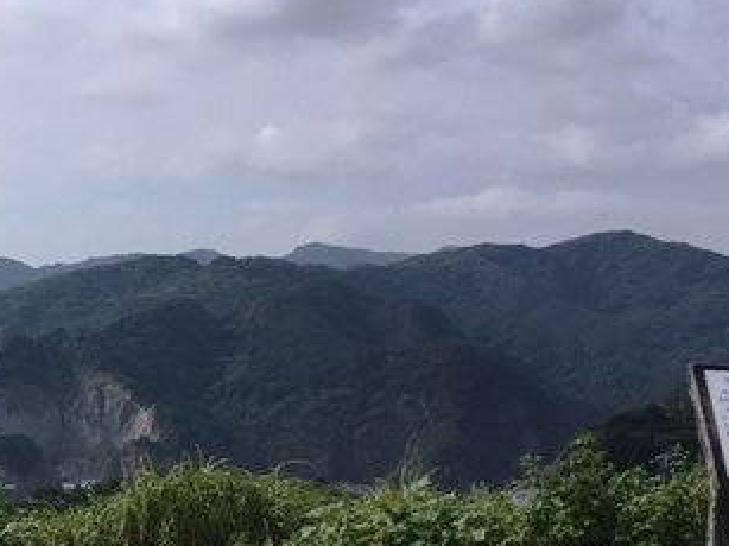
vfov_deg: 18.9
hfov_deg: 23.6
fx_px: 1621
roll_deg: -1.7
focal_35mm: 77
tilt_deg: -5.5
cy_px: 445
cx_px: -91
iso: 32
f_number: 2.2
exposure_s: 1/3300
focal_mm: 4.15
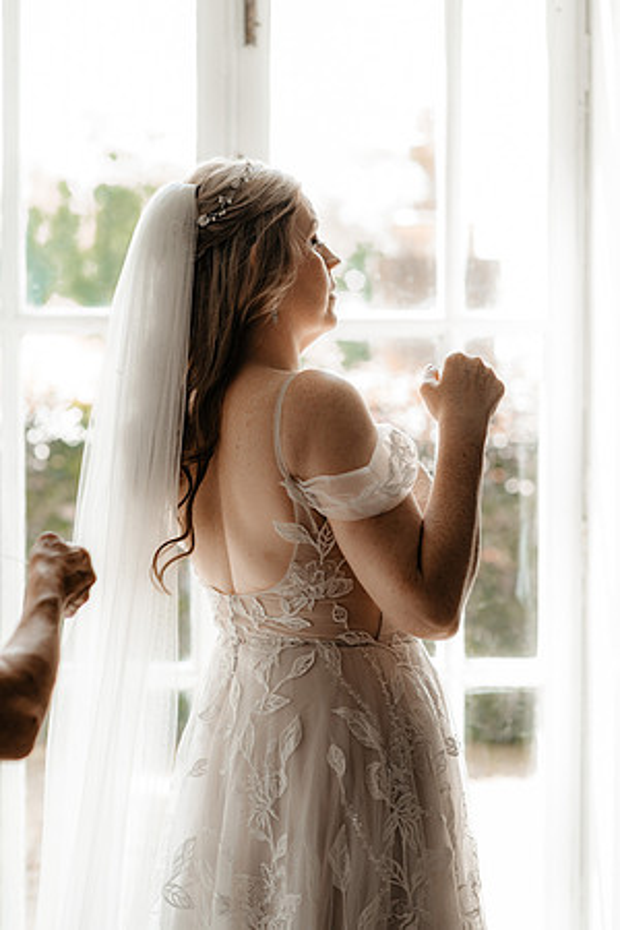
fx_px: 2196
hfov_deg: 16.1
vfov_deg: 23.9
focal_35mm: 85
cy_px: 465
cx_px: 310
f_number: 3.2
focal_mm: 85
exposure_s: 1/200
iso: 500
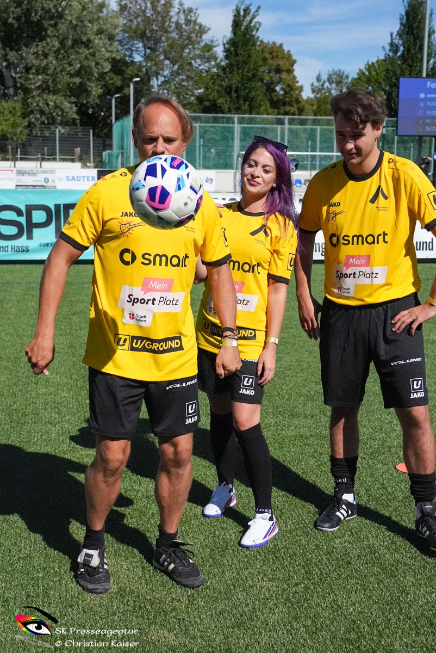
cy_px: 326
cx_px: 218
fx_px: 889
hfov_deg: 27.6
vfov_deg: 40.3
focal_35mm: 49
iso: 5000
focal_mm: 33
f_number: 4.5
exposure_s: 1/80000
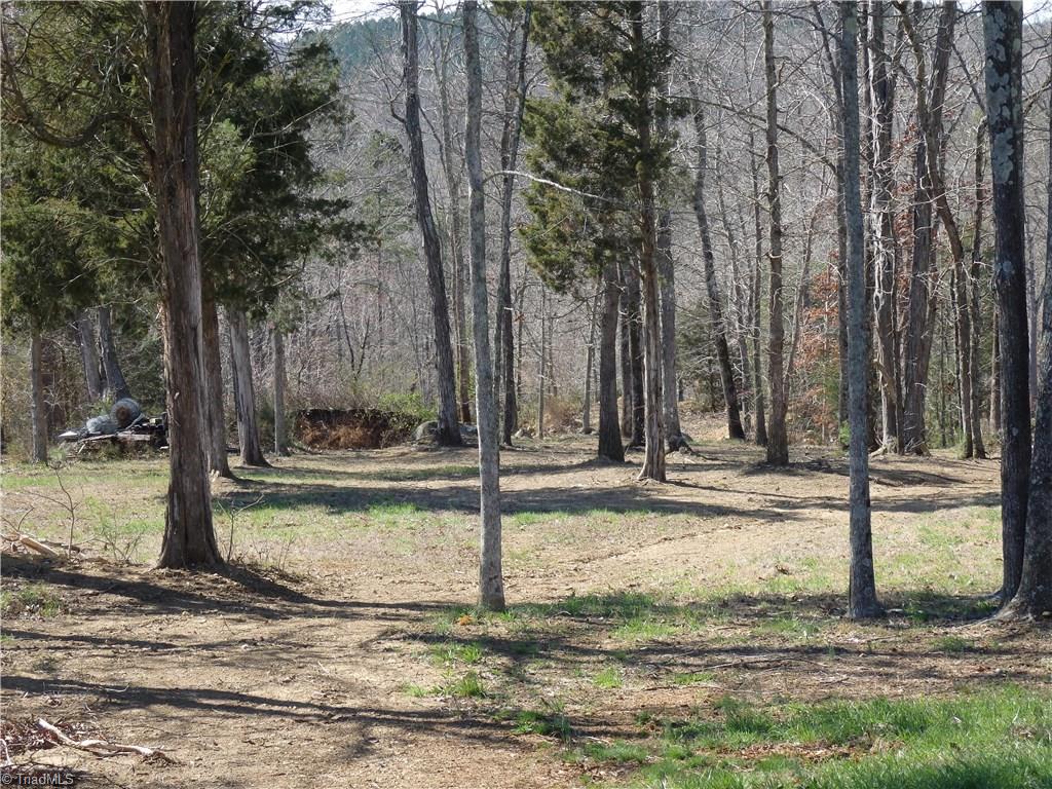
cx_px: 526
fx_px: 2948
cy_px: 394
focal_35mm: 97
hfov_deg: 20.2
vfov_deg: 15.2
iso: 100
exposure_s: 1/160
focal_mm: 17.3
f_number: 4.9
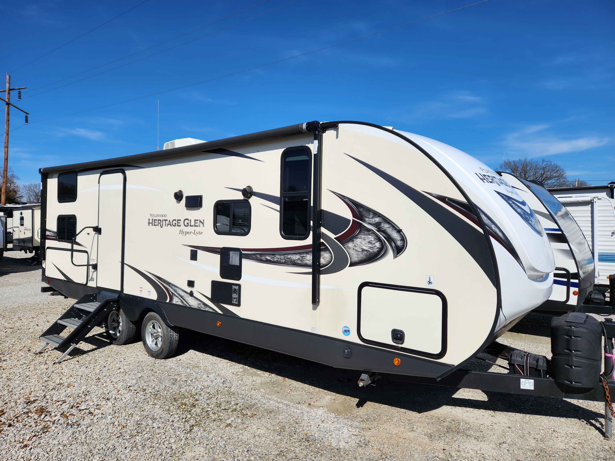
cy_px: 230
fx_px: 409
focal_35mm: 23
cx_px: 308
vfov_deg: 58.9
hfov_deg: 73.9
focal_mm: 5.4
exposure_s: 1/3788
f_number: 1.8
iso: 20
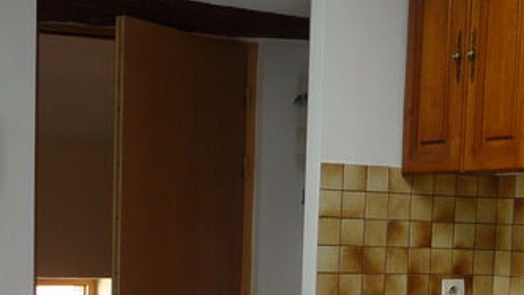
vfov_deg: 12.7
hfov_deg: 23.2
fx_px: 1279
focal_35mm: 92
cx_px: 248
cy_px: 407
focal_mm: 4.7
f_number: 3.3
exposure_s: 1/30
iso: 100
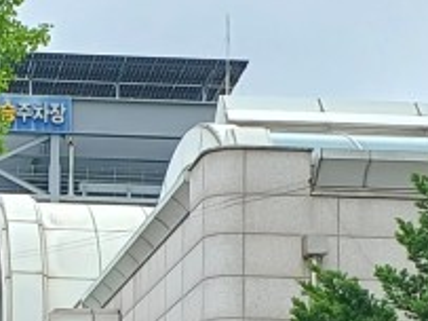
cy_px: 393
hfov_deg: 13.4
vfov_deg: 10.1
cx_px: -17
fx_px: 1792
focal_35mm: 145
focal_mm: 5.06
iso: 32
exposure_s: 1/100
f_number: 1.8
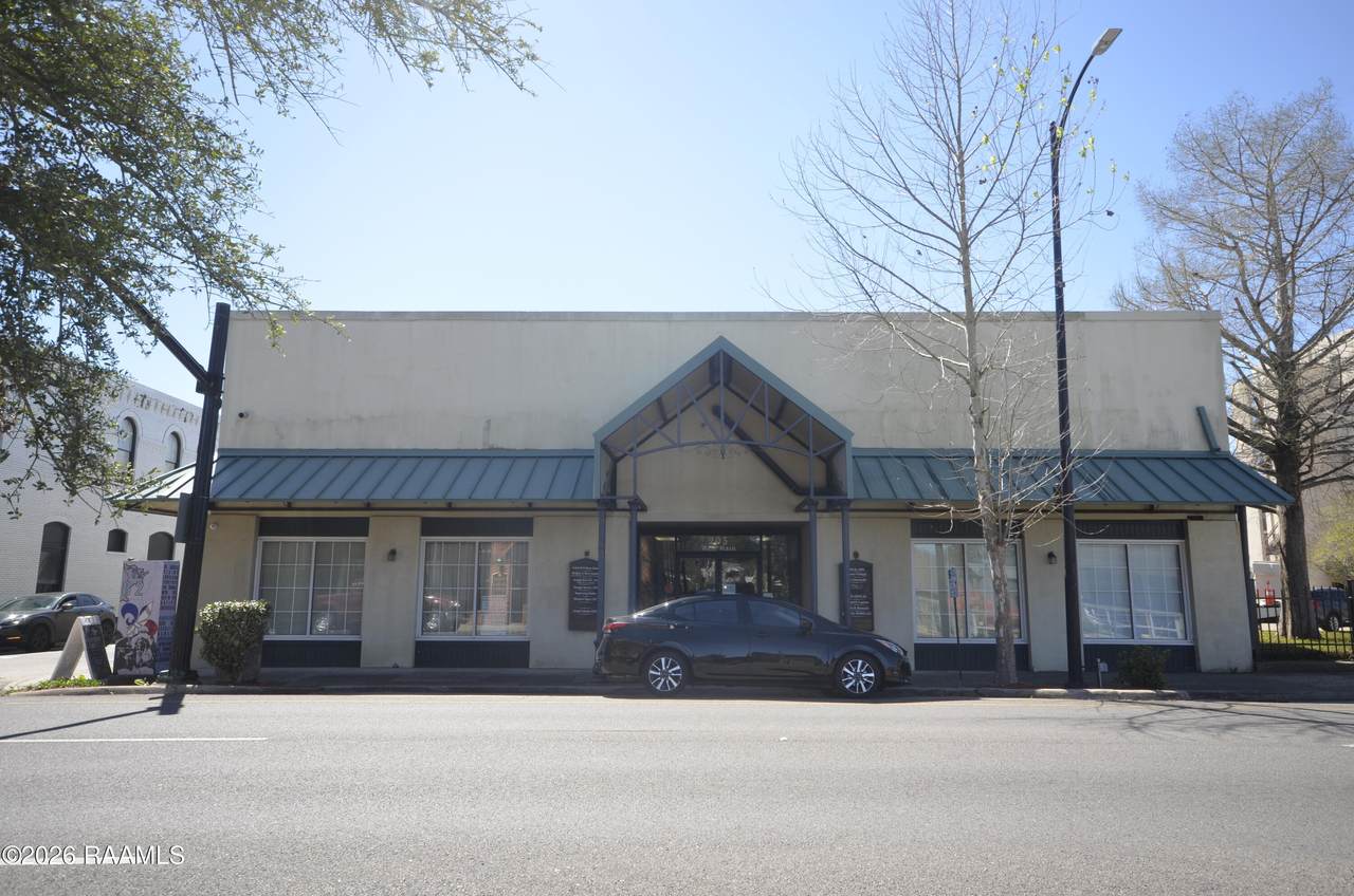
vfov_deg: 52.9
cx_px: 677
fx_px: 901
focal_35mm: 24
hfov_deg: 73.8
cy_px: 448
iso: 200
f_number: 8
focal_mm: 16
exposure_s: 1/250
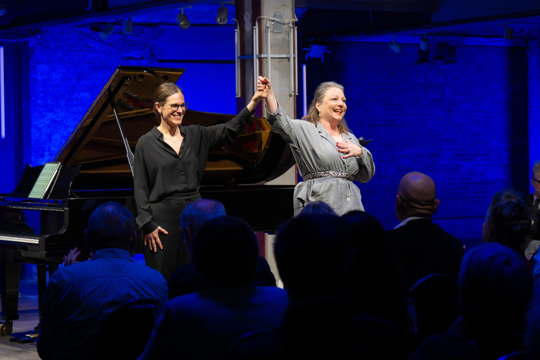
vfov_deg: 16.6
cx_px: 270
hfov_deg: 24.8
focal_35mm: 82
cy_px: 180
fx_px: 1230
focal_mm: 82
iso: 4000
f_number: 7.1
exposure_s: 1/200
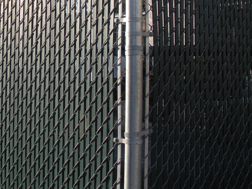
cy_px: 10
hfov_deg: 23.2
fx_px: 597
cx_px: 24
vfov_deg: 17.7
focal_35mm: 82
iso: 64
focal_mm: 6.3
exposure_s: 1/472
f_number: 3.5
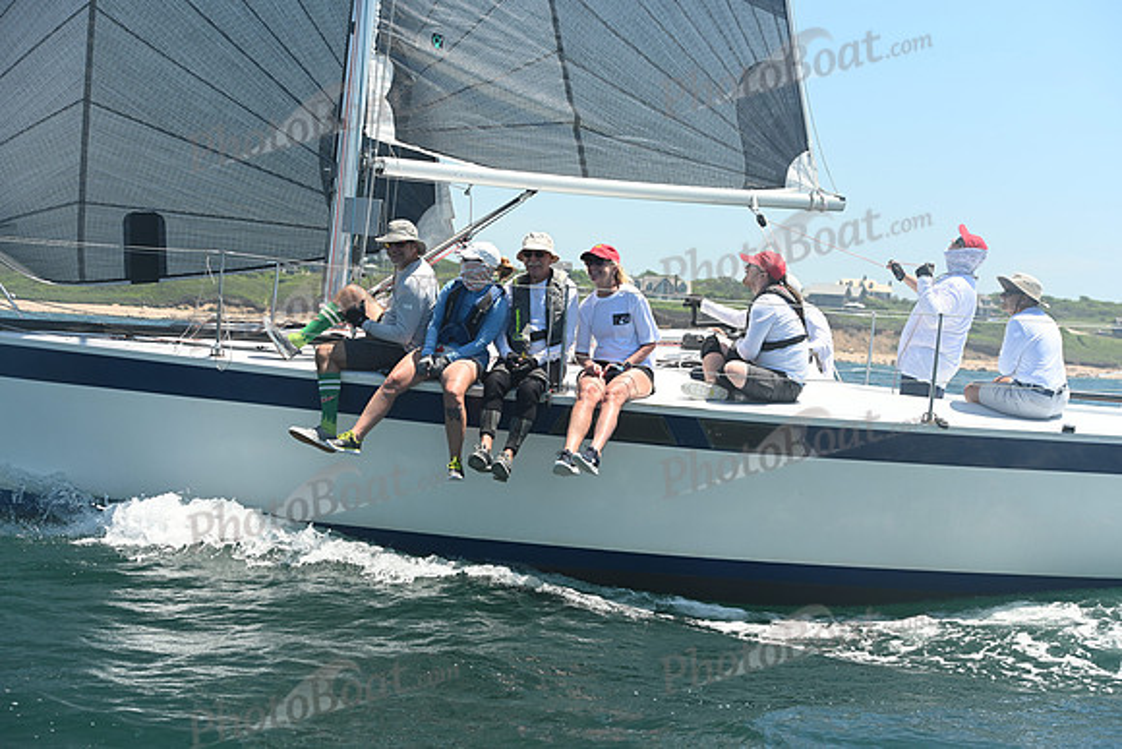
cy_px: 374
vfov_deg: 19.5
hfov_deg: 28.8
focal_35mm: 70
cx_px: 561
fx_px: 2182
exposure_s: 1/1000
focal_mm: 70
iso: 320
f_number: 6.3
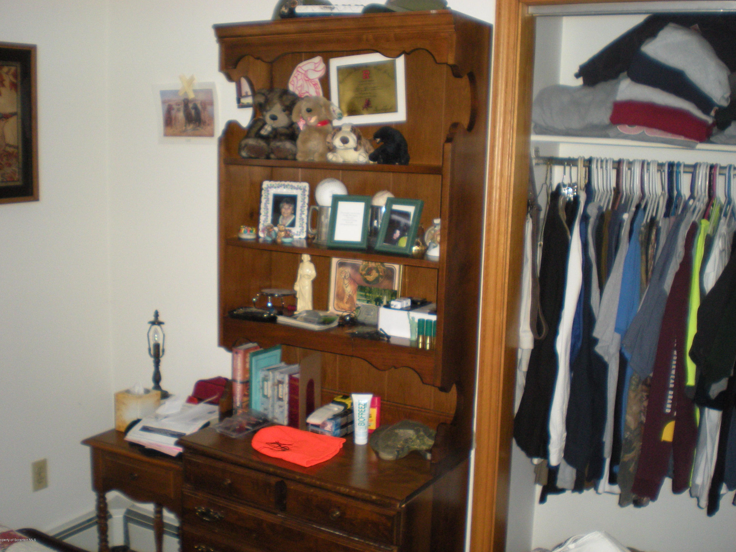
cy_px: 274
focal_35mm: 39
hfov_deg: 47.9
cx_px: 361
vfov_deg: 36.8
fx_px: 829
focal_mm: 6.3
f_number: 3.1
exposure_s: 1/60
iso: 254
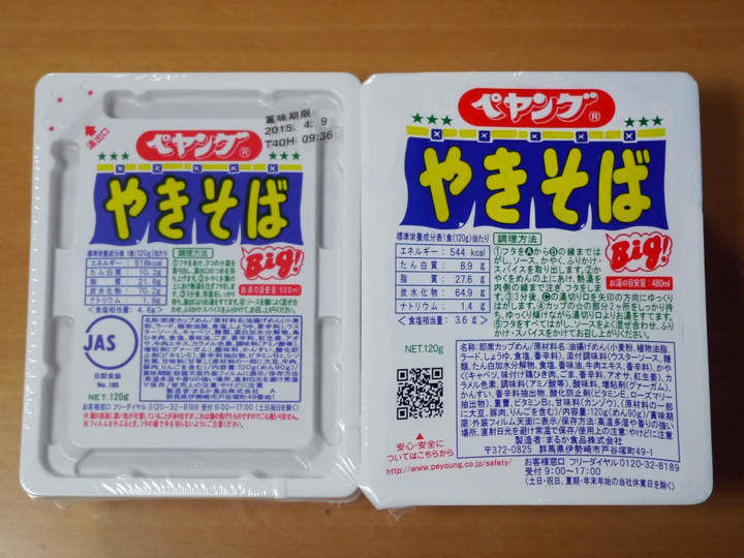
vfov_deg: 18.4
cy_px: 279
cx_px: 372
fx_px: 1719
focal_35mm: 80
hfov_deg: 24.4
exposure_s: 1/250
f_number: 1.7
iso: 800
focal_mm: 20
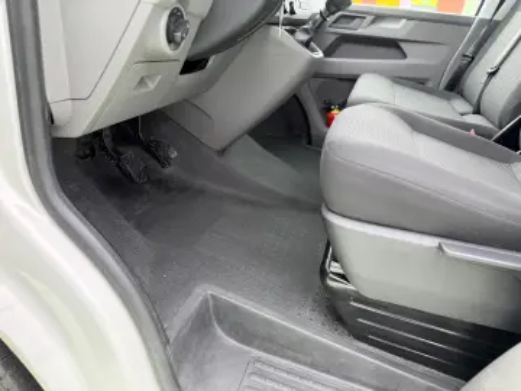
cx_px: 260
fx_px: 361
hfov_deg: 71.6
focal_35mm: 24
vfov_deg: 56.8
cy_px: 196
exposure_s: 1/275
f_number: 1.78
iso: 80
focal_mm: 6.76
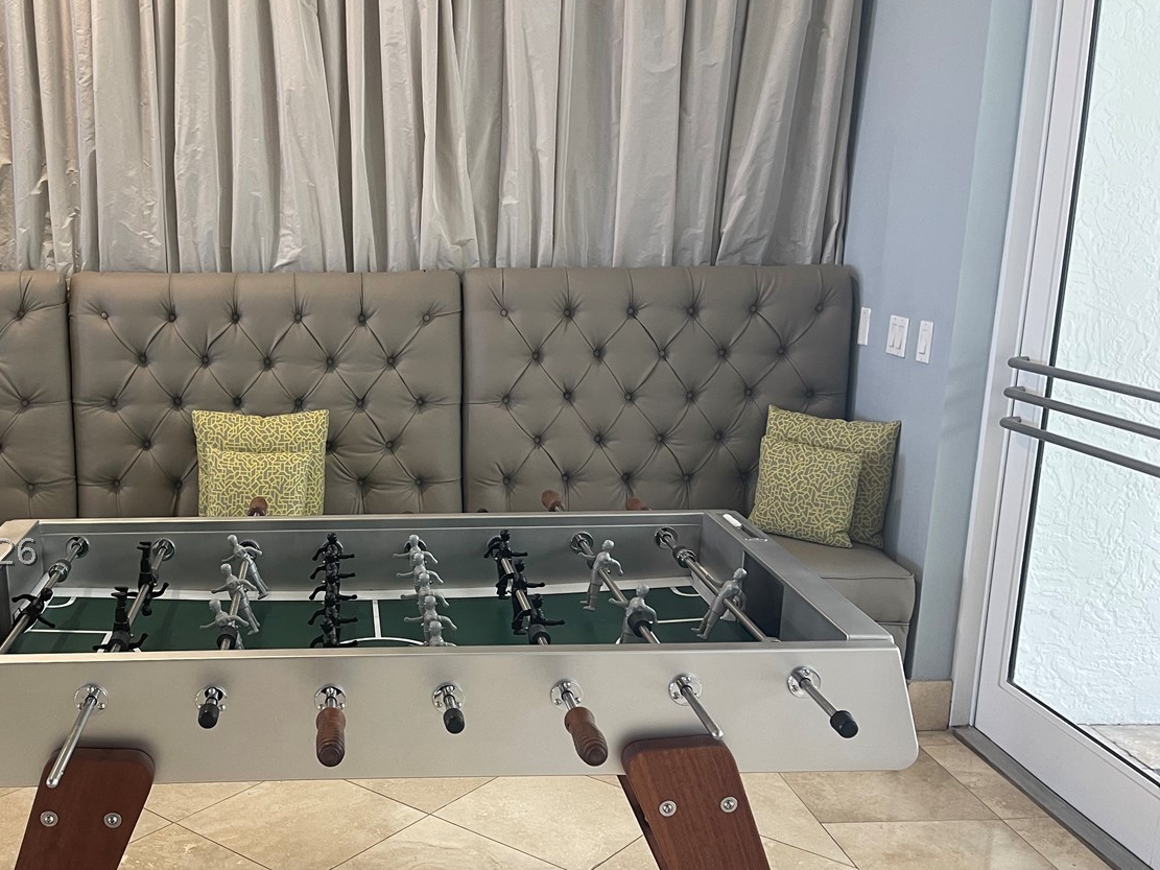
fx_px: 1206
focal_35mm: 36
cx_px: 357
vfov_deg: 39.4
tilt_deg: -15.6
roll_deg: +0.3
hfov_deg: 50.1
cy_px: 551
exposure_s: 1/60
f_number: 1.6
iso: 100
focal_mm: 5.1
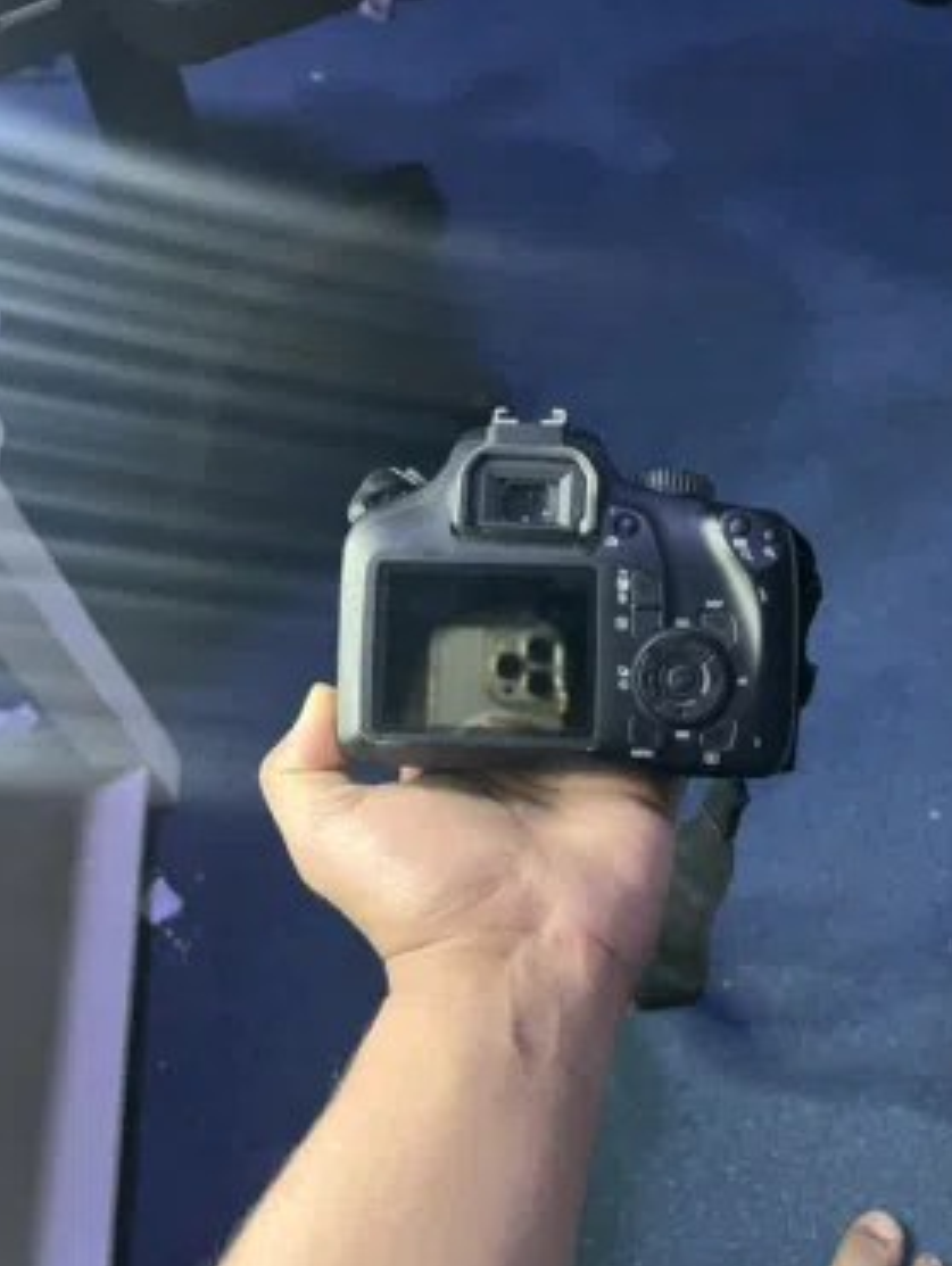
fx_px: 1025
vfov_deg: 63.4
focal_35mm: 28
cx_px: 498
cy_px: 611
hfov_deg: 49.8
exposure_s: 1/46
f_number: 1.5
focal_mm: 5.7
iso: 500
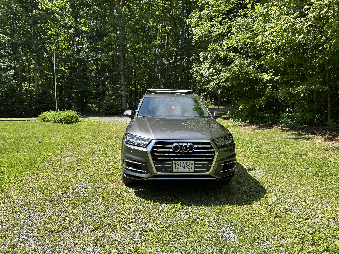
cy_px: 127
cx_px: 170
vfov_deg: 56.8
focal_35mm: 24
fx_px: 235
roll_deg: -1.1
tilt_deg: -4.6
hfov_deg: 71.6
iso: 80
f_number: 1.78
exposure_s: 1/1818
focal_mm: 6.76
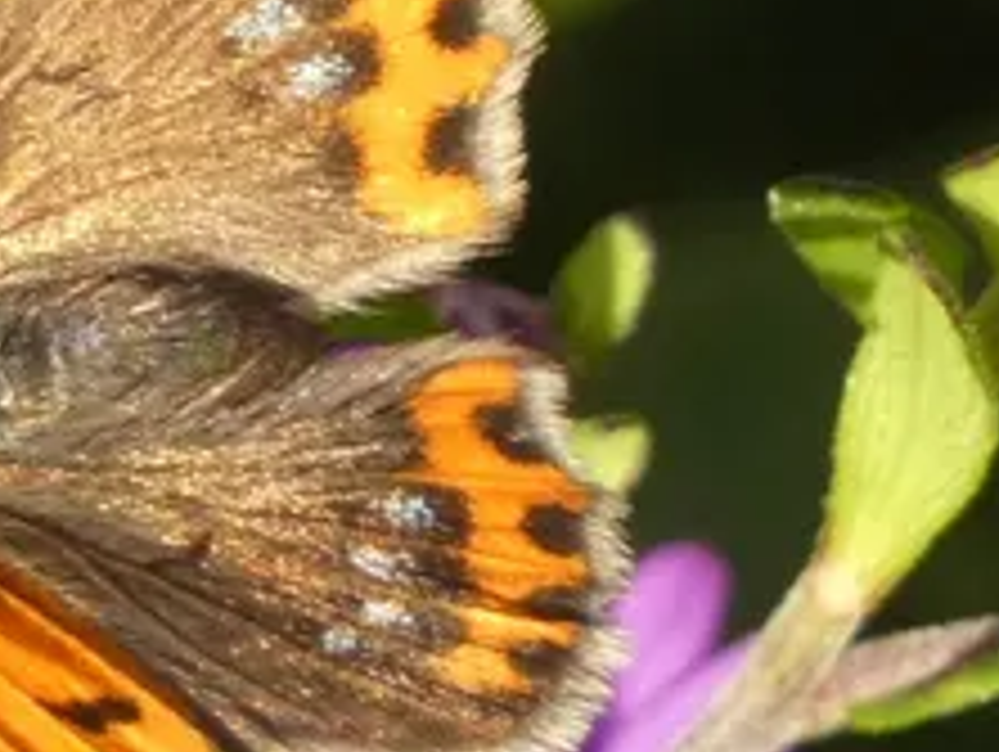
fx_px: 37789
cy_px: 360
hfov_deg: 1.5
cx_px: 279
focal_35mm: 1308
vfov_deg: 1.1
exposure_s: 1/100
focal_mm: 81.4
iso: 200
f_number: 5.6
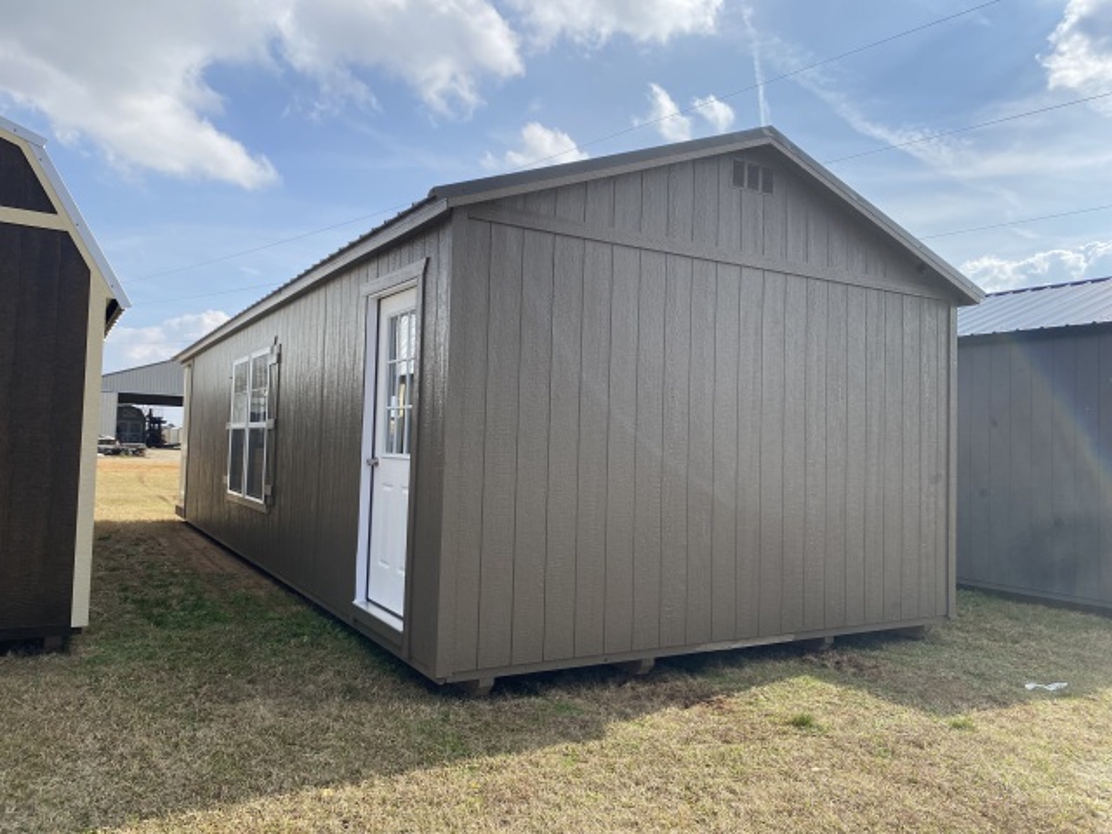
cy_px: 417
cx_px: 556
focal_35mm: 26
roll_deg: -1.5
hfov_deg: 67.3
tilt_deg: +1.7
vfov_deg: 53.1
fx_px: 835
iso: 32
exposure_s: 1/2755
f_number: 1.8
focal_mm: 4.25
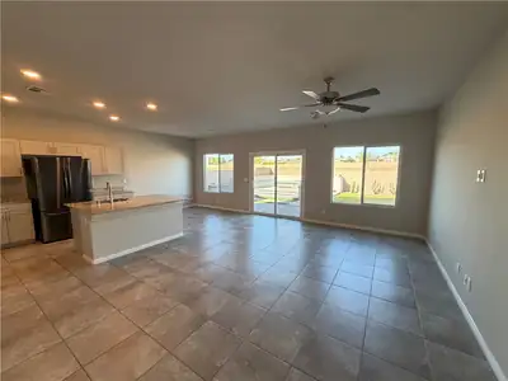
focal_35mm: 14
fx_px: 205
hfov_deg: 102.1
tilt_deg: -6.1
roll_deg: -0.4
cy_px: 190
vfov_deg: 85.7
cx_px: 254
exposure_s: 1/120
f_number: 2.2
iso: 200
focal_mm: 2.22
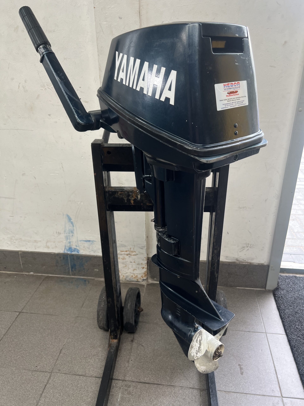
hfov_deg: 53.1
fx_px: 304
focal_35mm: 26
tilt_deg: -24.6
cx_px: 152
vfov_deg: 67.3
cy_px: 203
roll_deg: +2.0
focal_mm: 5.7
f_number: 1.5
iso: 80
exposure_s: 1/100
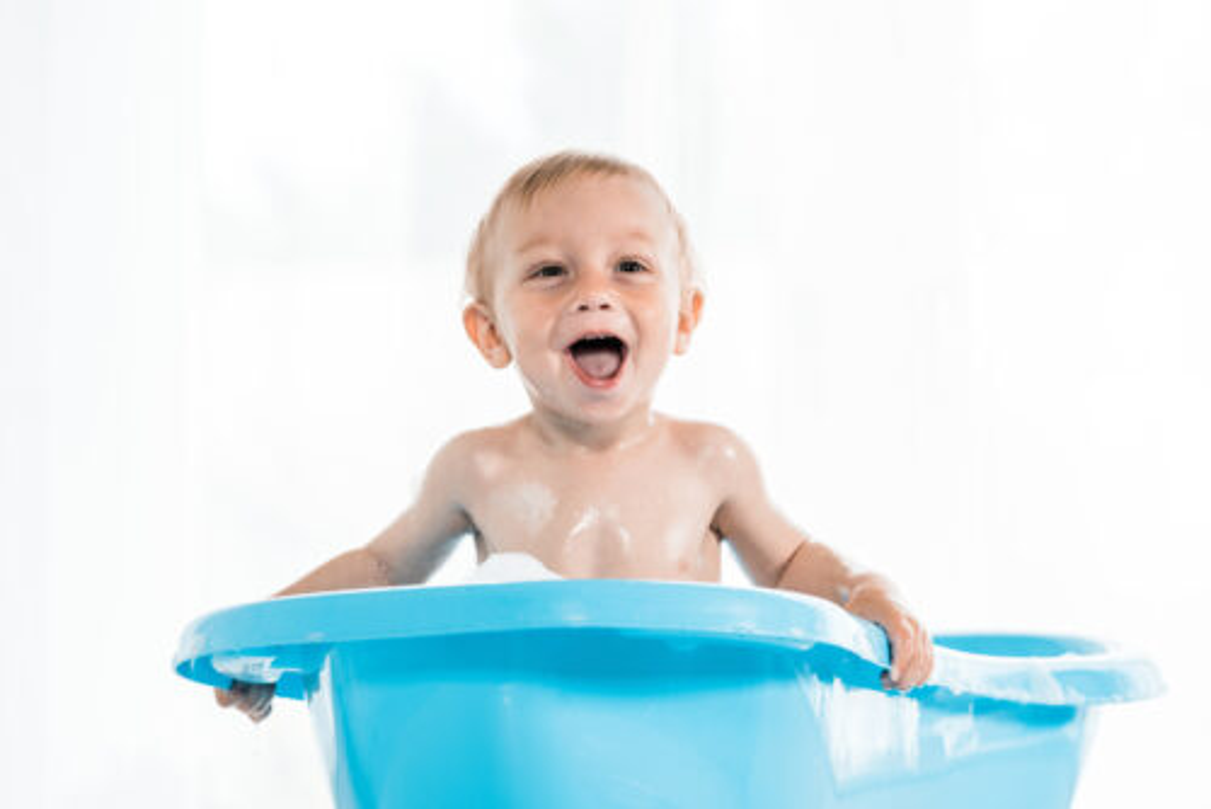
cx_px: 606
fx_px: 4039
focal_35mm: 120
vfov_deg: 11.4
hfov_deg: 17.1
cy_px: 404
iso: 160
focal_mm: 120
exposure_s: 1/160
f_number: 5
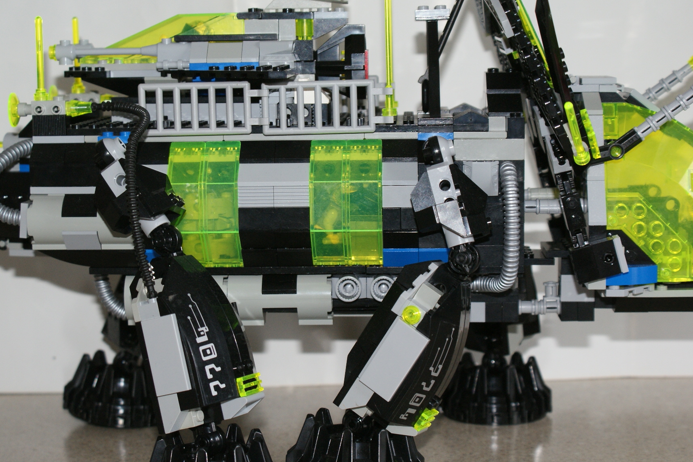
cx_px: 329
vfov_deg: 18.0
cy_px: 219
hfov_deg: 26.8
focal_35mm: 76
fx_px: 1454
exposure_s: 1/60
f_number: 5.6
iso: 400
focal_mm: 45
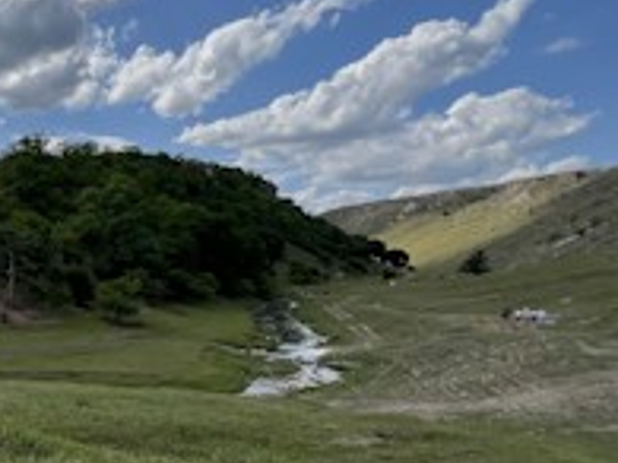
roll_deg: -0.9
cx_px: -86
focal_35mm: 30
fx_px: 535
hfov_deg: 43.7
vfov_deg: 46.6
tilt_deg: -0.1
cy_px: 270
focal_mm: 1.57
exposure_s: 1/2137
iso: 32
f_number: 1.8
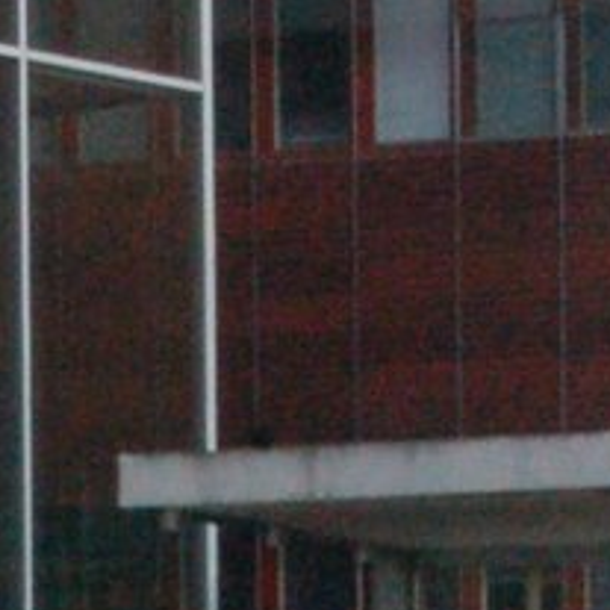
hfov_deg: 7.4
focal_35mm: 234
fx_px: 4667
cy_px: 1152
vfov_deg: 7.2
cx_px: 15
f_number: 32
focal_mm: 19
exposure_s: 1/125
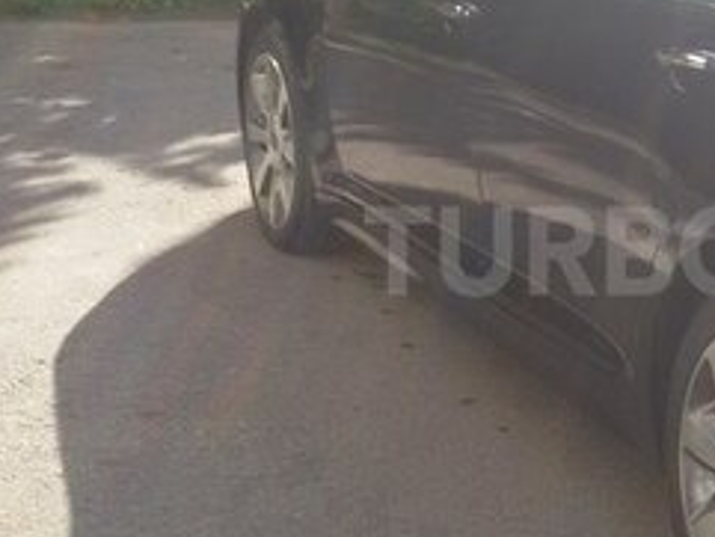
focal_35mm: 85
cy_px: 251
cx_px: 668
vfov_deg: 17.4
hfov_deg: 22.4
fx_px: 1757
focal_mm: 2.93
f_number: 2.4
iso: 40
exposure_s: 1/287
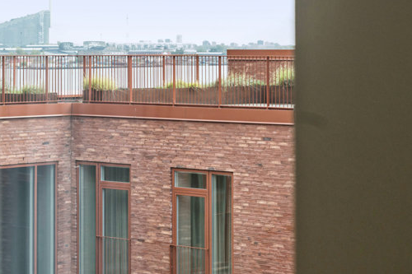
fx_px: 1373
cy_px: 80
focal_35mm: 120
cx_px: 116
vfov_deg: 11.4
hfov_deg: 17.0
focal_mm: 50
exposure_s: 1/100
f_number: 7.1
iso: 400
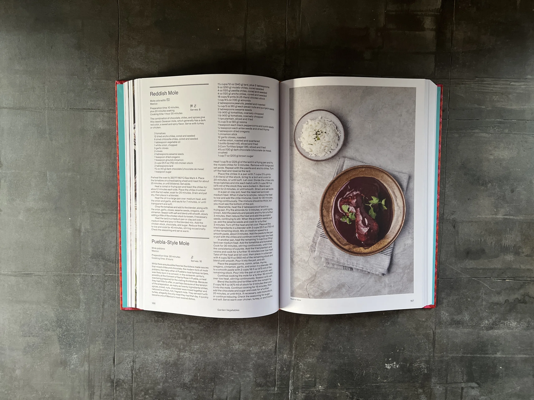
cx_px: 267
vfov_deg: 53.1
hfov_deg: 67.3
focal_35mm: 26
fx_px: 401
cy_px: 200
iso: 250
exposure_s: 1/60
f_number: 1.5
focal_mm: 5.7
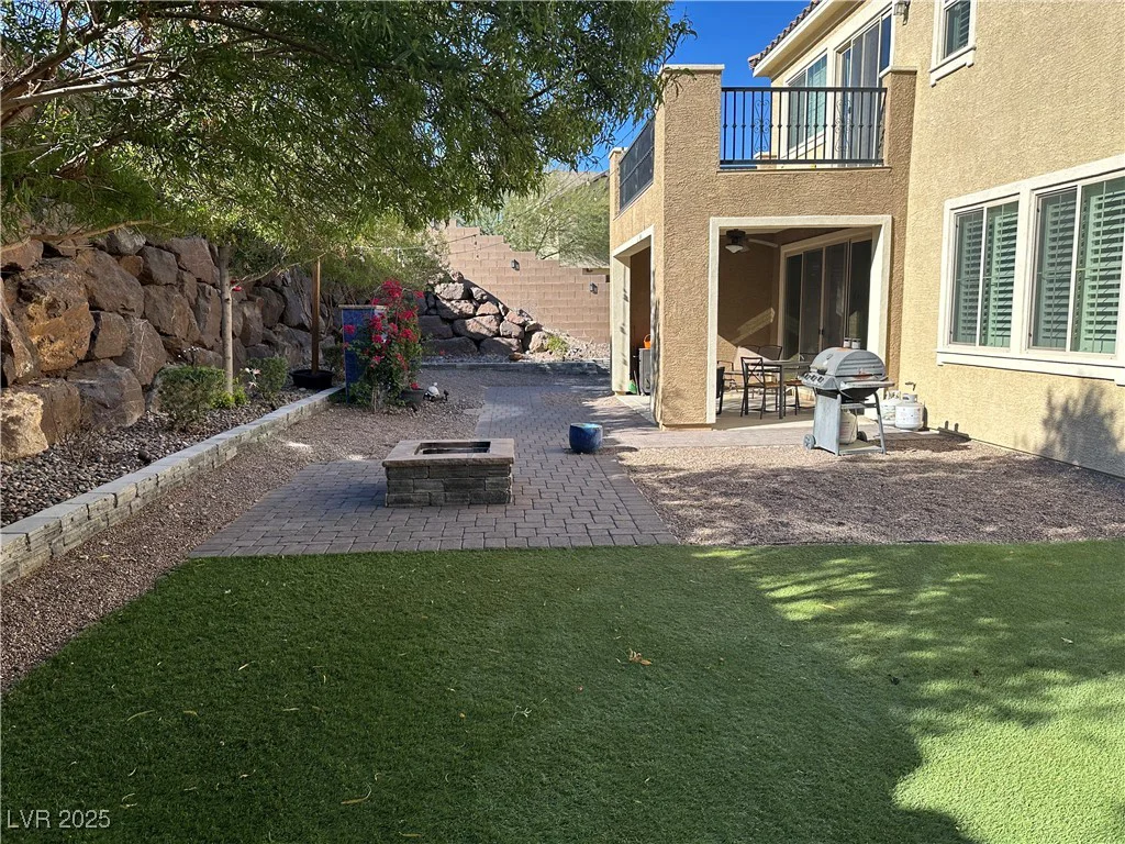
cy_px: 422
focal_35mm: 24
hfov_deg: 71.6
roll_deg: +1.1
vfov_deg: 56.8
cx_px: 562
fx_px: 780
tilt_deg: -7.9
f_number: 1.78
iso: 80
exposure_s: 1/1639
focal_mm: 6.86
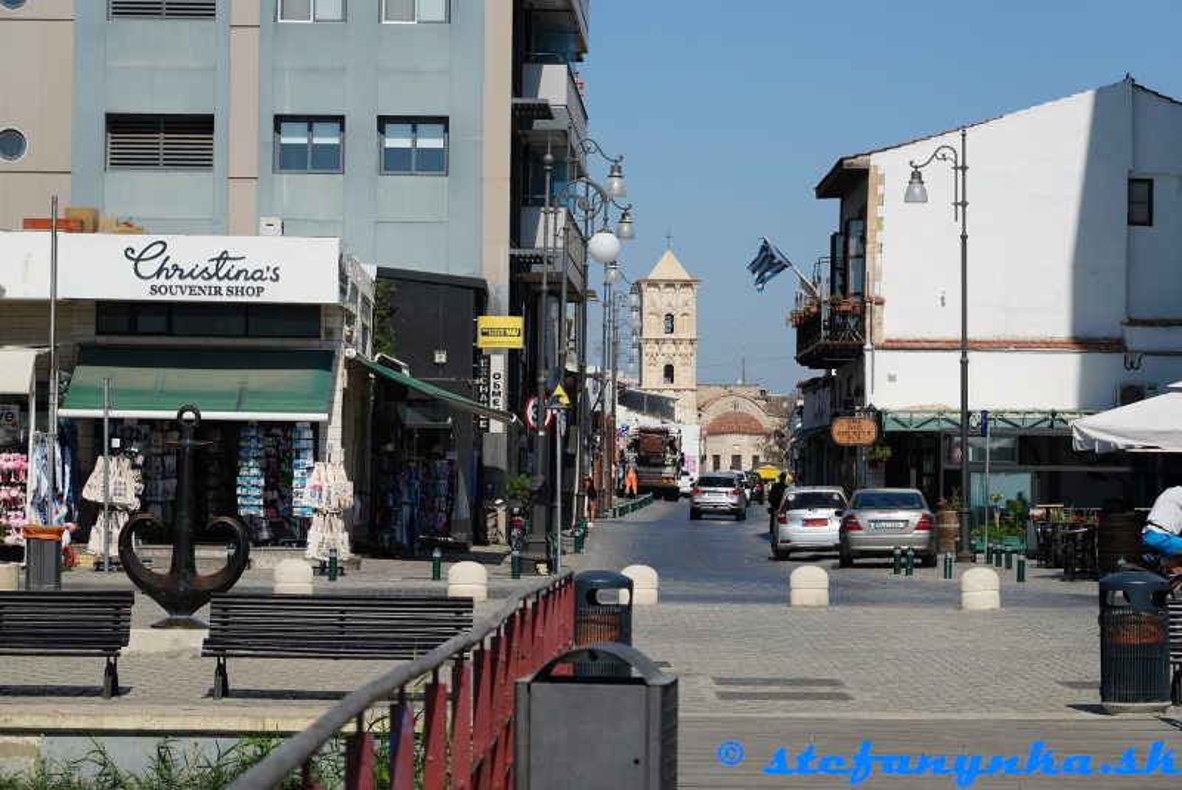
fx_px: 3451
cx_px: 591
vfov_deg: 13.1
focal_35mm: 105
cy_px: 395
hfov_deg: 19.4
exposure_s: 1/250
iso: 100
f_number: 8
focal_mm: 105
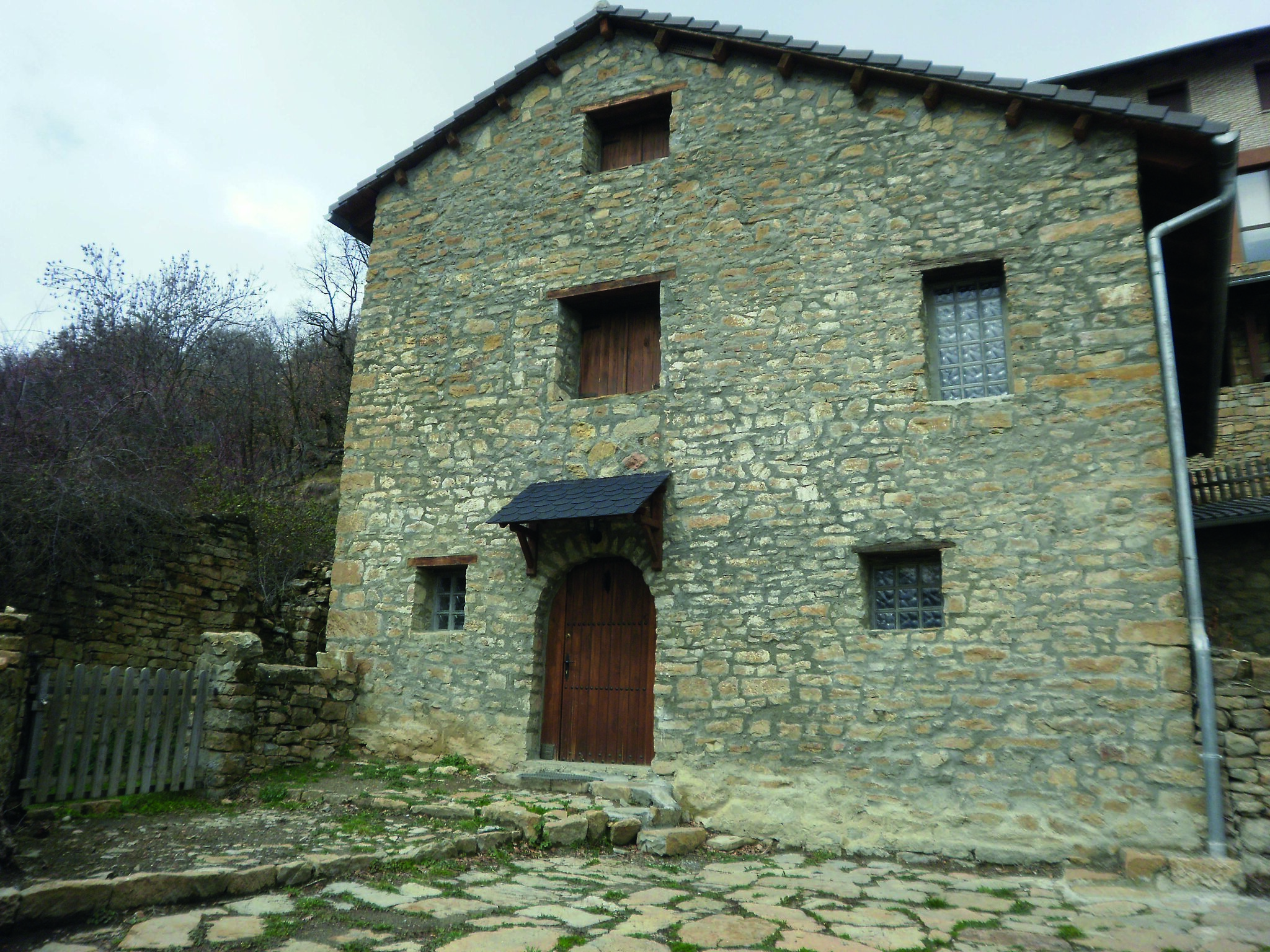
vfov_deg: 53.1
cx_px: 635
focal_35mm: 26
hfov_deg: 67.3
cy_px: 476
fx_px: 954
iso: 100
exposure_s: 1/160
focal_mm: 4.65
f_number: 7.8
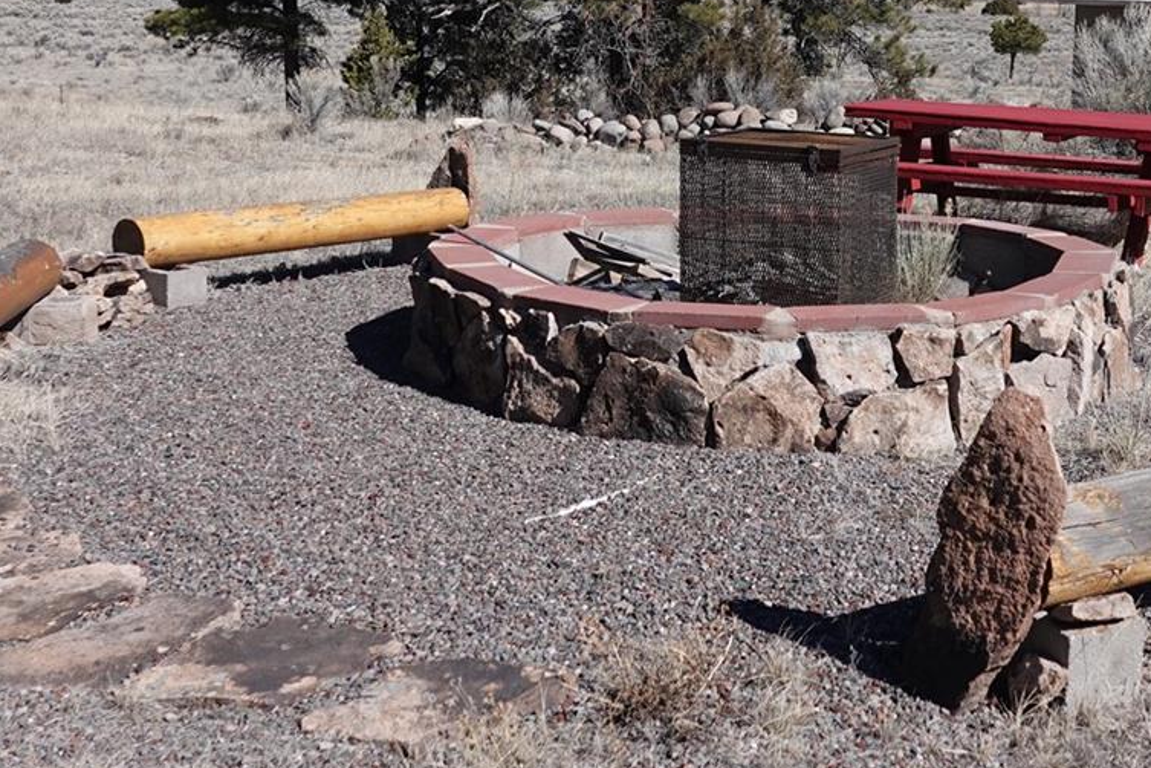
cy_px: 184
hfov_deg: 38.4
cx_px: 780
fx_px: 1630
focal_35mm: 51
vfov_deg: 26.1
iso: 100
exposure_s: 1/2500
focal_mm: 8.8
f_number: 2.4
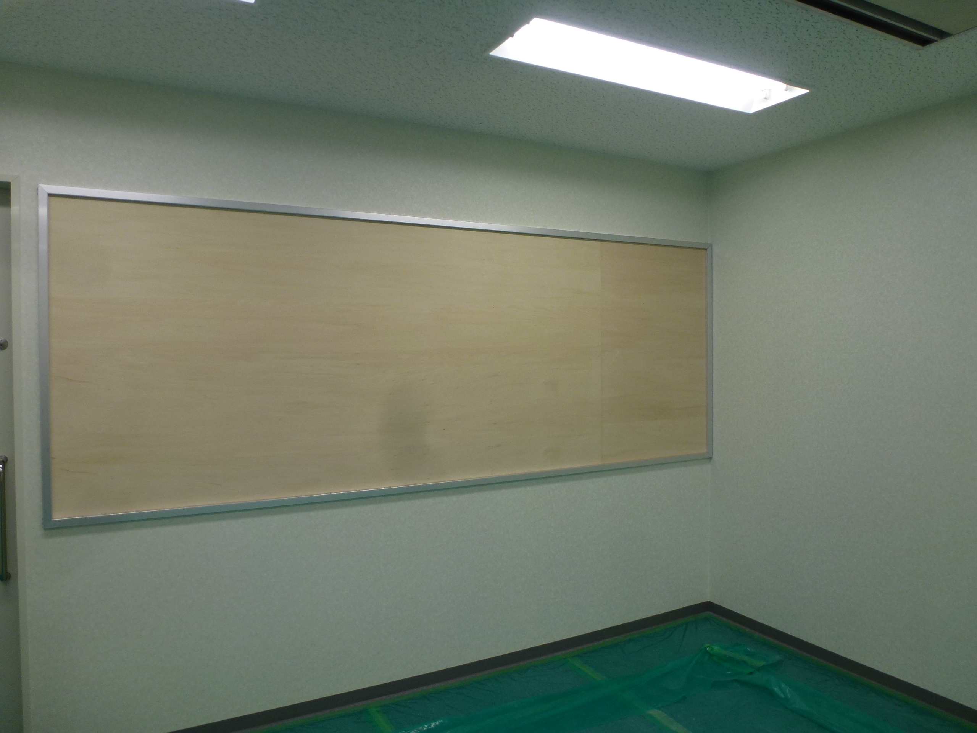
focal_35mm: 24
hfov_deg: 71.6
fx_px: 677
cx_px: 488
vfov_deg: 56.8
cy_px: 366
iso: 100
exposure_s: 1/80
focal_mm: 4.3
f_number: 3.3
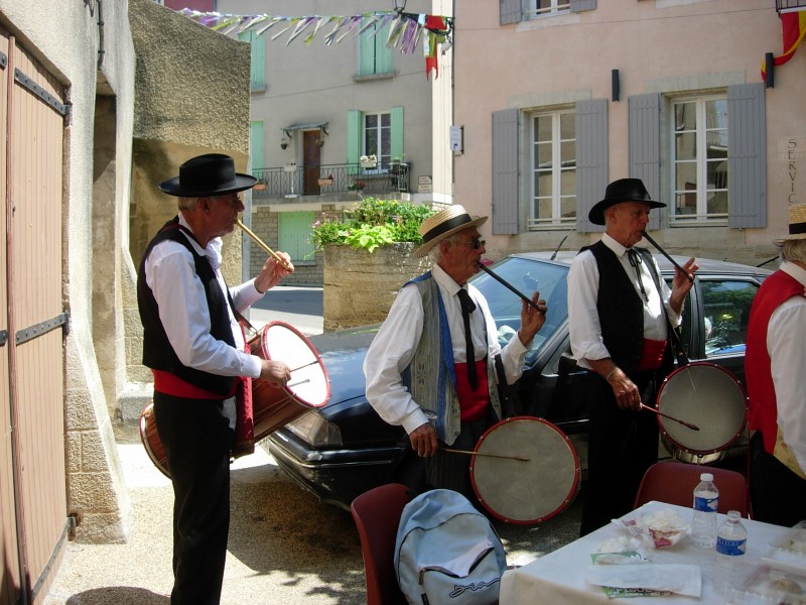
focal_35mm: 38
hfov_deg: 49.0
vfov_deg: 37.7
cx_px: 403
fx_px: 885
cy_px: 302
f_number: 2.8
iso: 64
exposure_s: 1/724
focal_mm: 7.8
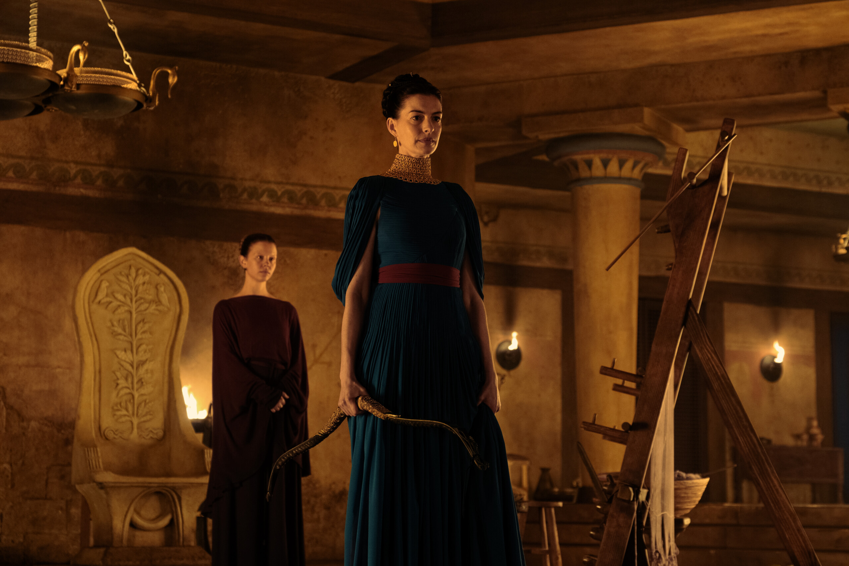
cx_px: 424
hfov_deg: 27.0
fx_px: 1769
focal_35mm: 75
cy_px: 283
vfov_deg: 18.2
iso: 3200
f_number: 3.6
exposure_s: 1/60
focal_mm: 50
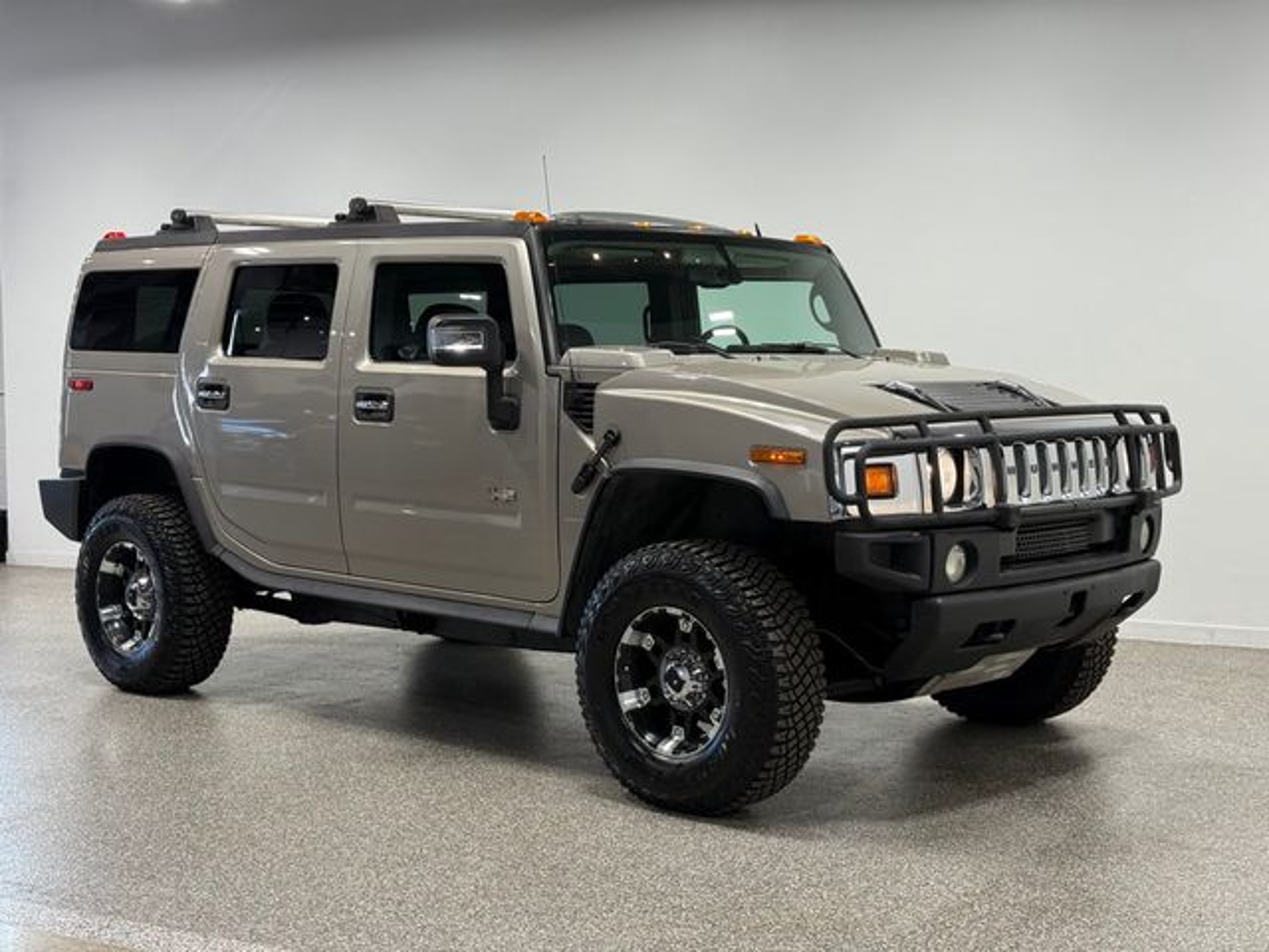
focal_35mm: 48
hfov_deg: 39.7
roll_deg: +0.5
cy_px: 476
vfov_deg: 30.3
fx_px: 1760
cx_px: 634
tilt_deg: -3.7
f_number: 1.78
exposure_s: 1/185
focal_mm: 6.76
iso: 64
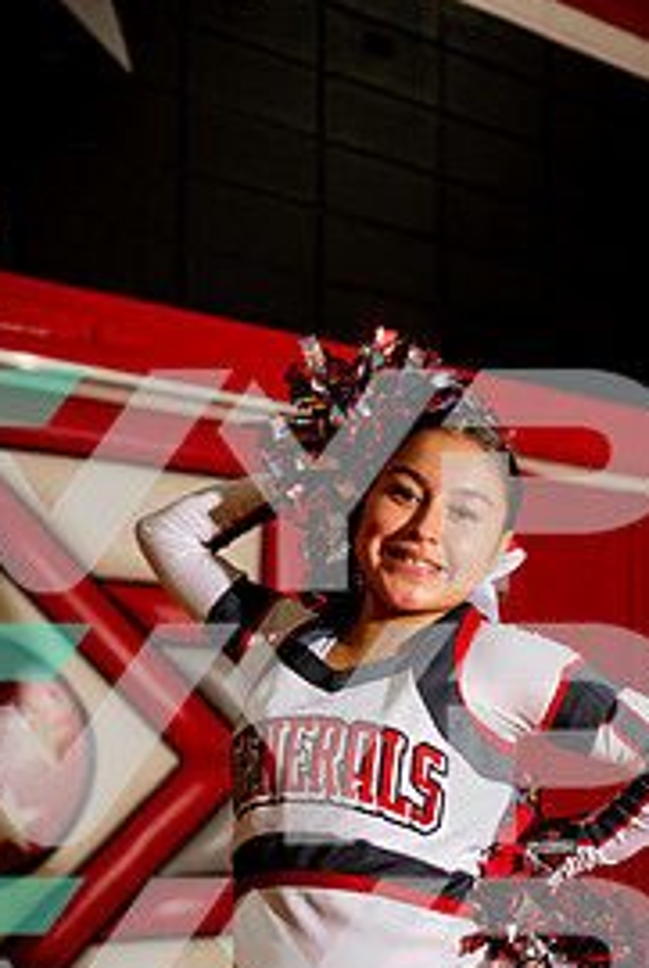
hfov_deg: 33.4
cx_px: 407
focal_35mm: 40
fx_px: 1077
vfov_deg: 46.5
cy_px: 735
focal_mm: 24
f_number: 1.4
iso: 100
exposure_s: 1/500
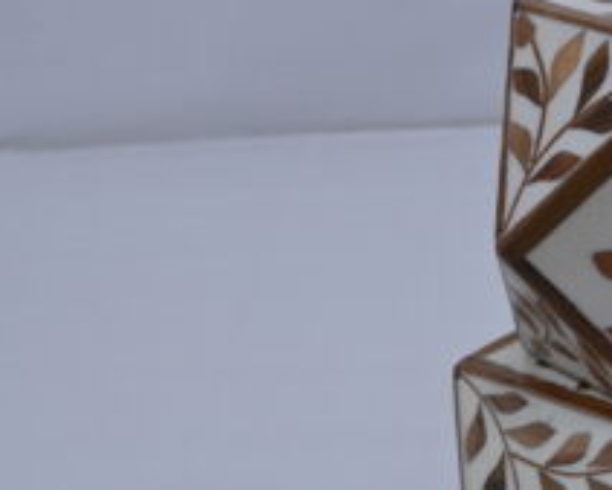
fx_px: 1740
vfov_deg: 15.9
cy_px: 390
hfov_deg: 19.2
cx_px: 658
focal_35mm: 96
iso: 500
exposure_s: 1/125
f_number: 9
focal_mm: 36
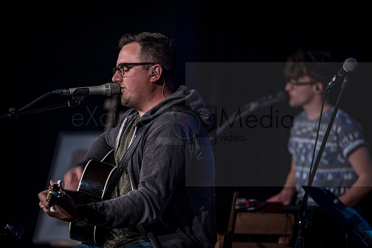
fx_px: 2067
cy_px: 124
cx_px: 186
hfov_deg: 10.3
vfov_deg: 6.9
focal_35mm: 200
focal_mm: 200
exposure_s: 1/60
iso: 250
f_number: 2.8
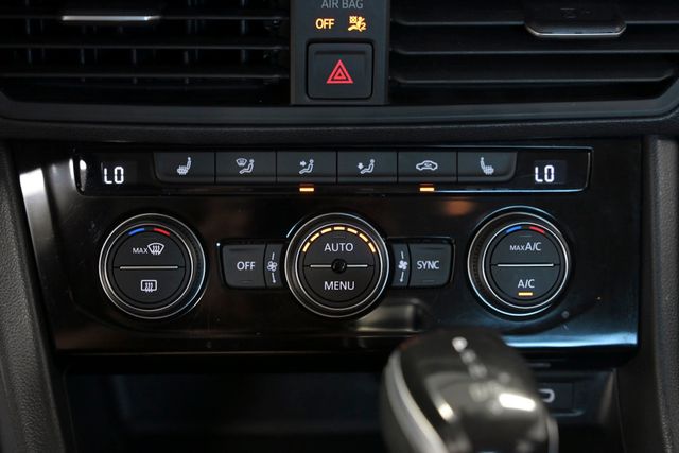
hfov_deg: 32.4
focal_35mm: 62
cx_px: 340
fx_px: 1170
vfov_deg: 21.9
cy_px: 226
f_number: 4.5
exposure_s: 1/160
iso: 2500
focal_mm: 62
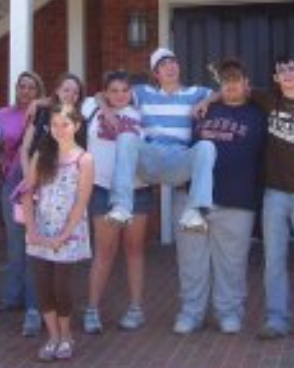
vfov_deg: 20.0
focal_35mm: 92
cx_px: 143
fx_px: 1002
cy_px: -31
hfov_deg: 16.7
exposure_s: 1/250
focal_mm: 5.6
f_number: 4.8
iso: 80
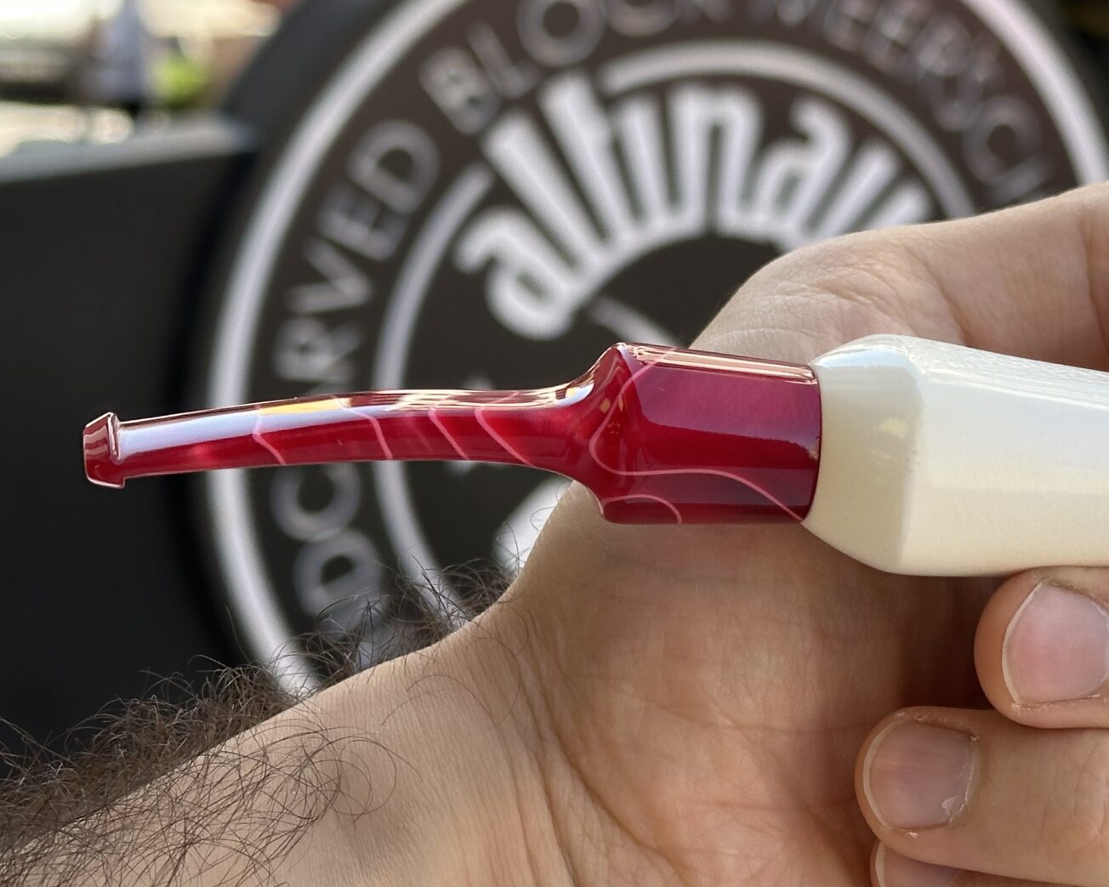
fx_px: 3019
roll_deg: +0.4
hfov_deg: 20.5
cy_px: 467
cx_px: 966
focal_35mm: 92
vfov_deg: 16.7
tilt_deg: -18.6
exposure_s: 1/475
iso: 64
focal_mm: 6.86
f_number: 1.78
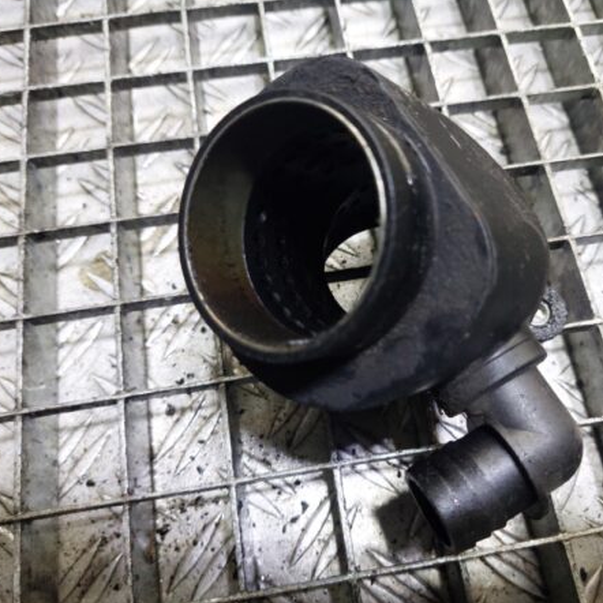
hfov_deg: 53.8
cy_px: 303
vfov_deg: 54.0
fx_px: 591
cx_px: 345
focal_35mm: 30
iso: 200
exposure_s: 1/50
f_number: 1.8
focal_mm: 5.23
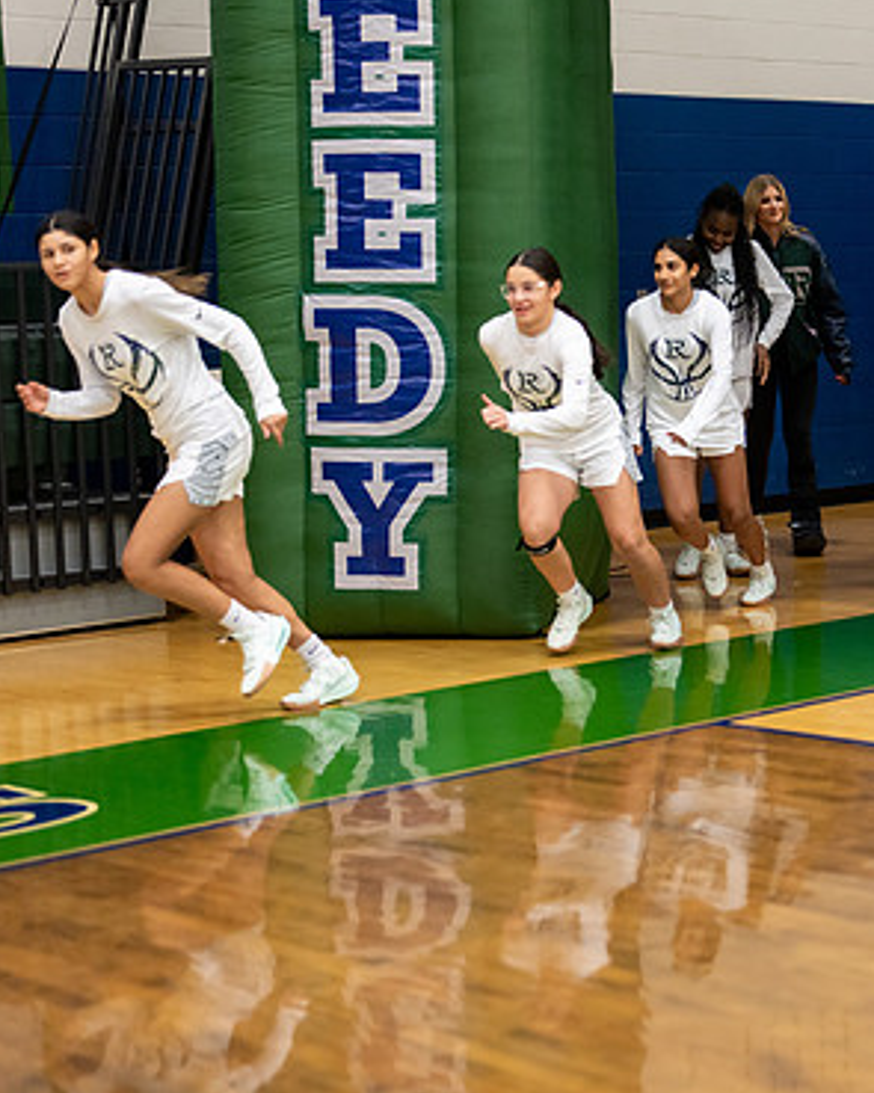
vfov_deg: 24.1
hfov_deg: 19.1
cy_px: 524
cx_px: 779
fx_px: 2555
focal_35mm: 79
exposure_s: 1/1000
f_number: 1.2
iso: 1250
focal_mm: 50
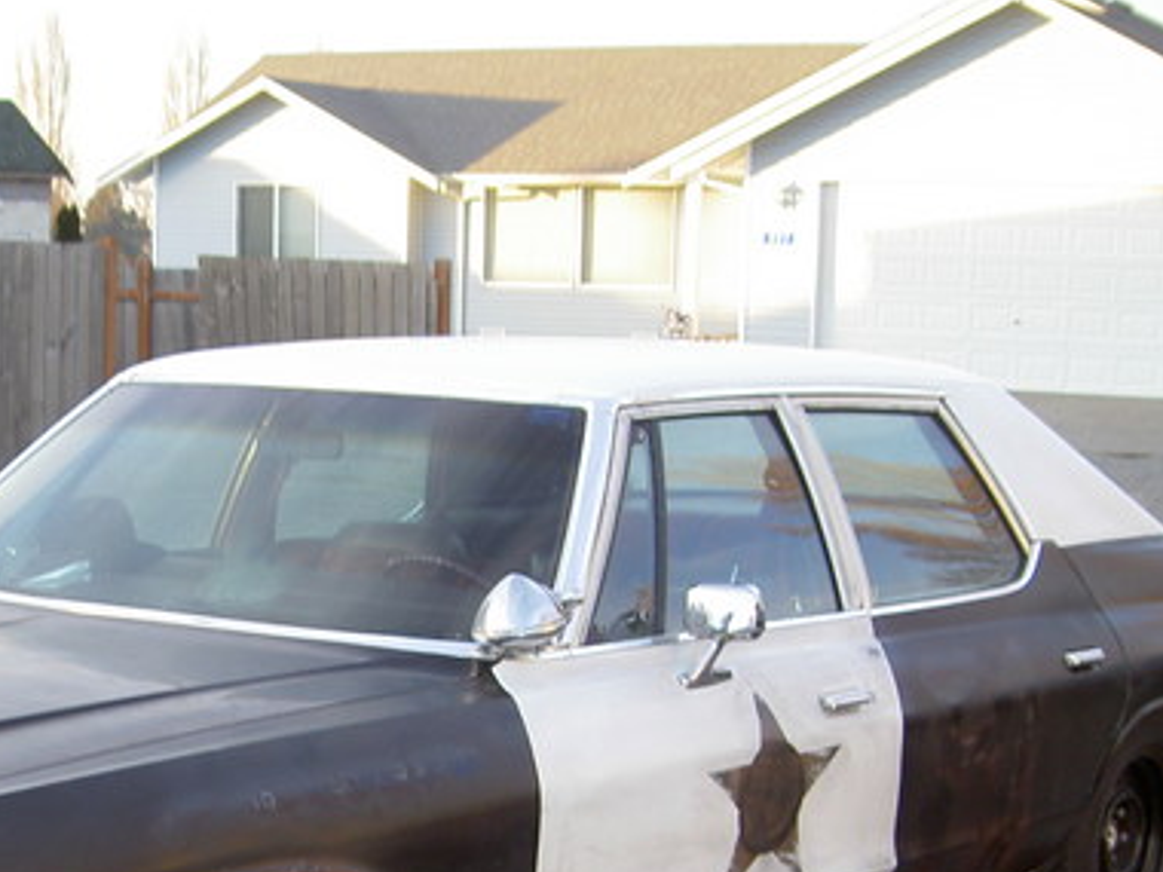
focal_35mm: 82
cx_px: 260
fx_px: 2755
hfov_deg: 23.5
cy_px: 854
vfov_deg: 17.6
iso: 50
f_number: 2.8
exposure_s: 1/60
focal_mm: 8
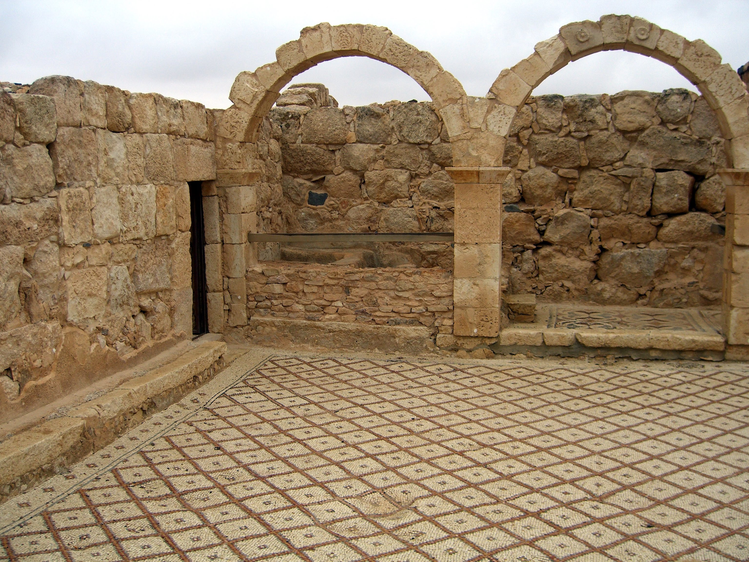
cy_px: 281
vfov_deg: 37.7
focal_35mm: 38
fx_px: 822
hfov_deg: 49.0
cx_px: 374
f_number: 2.8
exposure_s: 1/125
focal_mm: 7.9
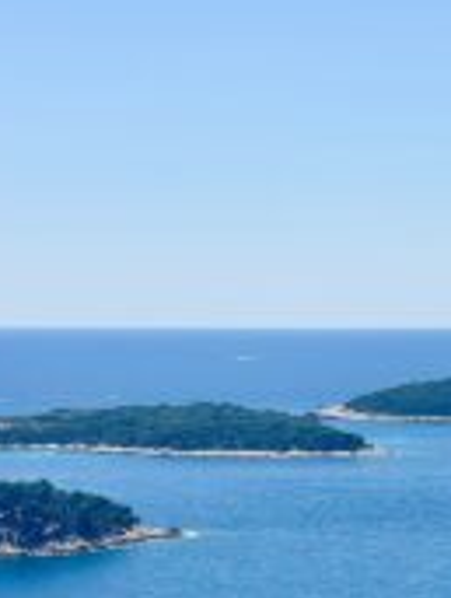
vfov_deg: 13.9
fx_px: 2423
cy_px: 535
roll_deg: -0.4
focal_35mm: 140
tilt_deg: -5.2
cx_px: 502
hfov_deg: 10.5
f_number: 1.78
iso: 100
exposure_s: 1/8929
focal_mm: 6.86
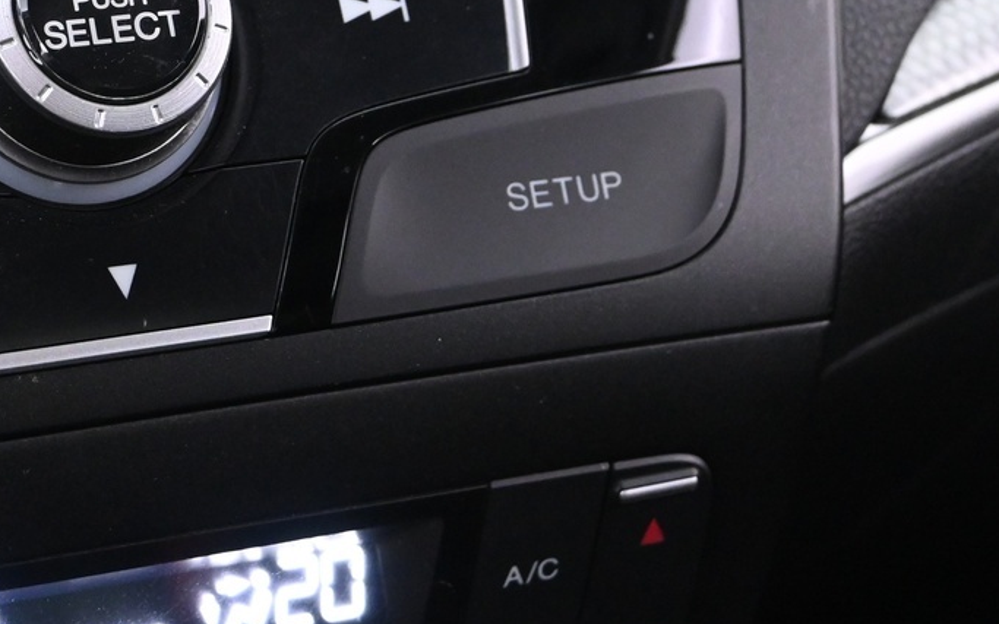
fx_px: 2418
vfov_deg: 14.4
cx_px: -19
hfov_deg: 22.4
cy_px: -42
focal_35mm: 89
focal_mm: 24.5
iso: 2500
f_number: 4.2
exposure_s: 1/15
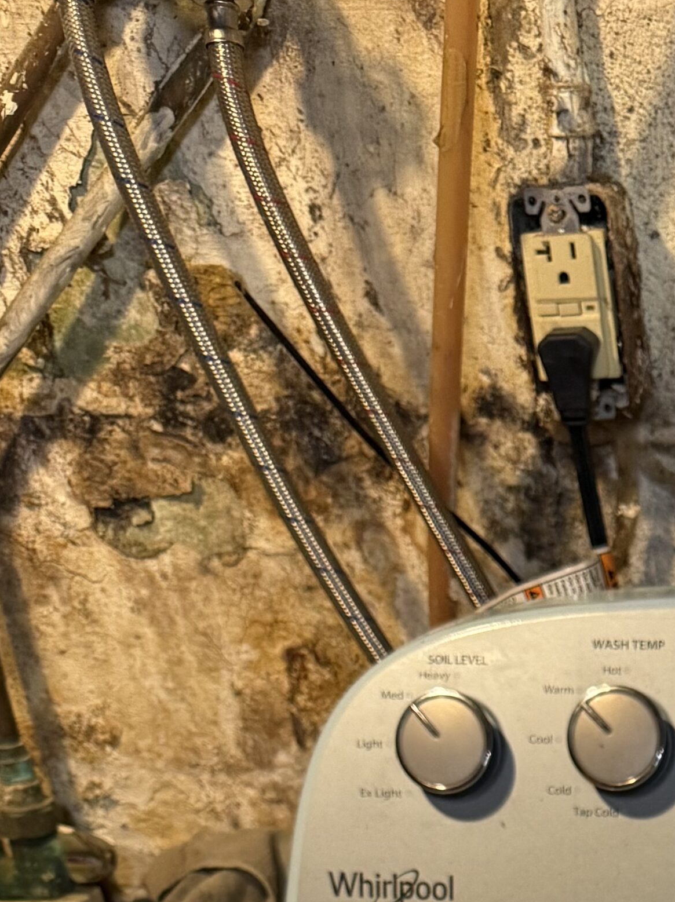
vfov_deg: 20.7
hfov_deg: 17.5
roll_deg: +1.9
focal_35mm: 77
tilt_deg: -35.9
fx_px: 2005
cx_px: 952
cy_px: 1432
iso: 200
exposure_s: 1/60
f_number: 1.78
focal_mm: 6.76
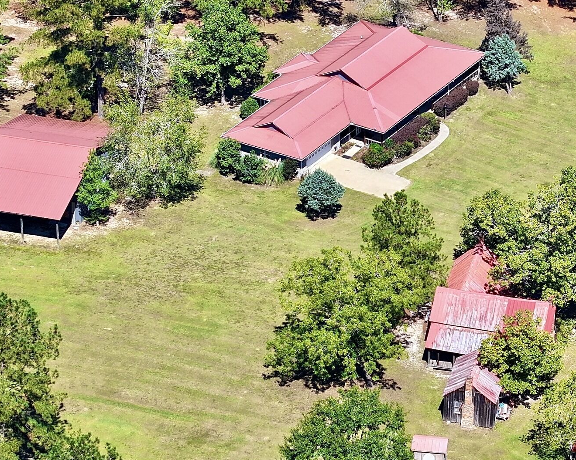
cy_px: 223
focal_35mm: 159
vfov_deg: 9.7
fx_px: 2711
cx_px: 435
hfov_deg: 12.1
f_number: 2.8
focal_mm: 19.35
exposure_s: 1/800
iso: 100
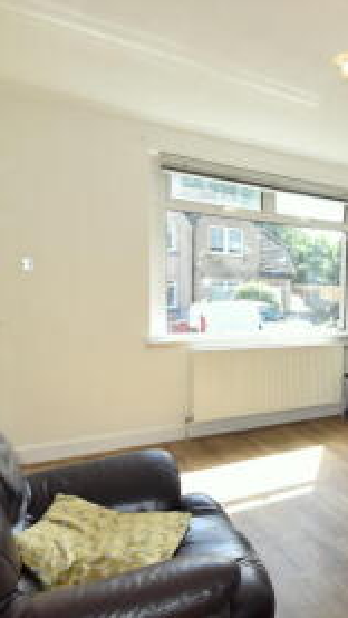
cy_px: 313
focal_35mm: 27
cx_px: 422
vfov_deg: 69.8
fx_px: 443
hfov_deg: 34.2
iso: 100
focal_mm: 10
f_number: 5
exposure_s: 1/100
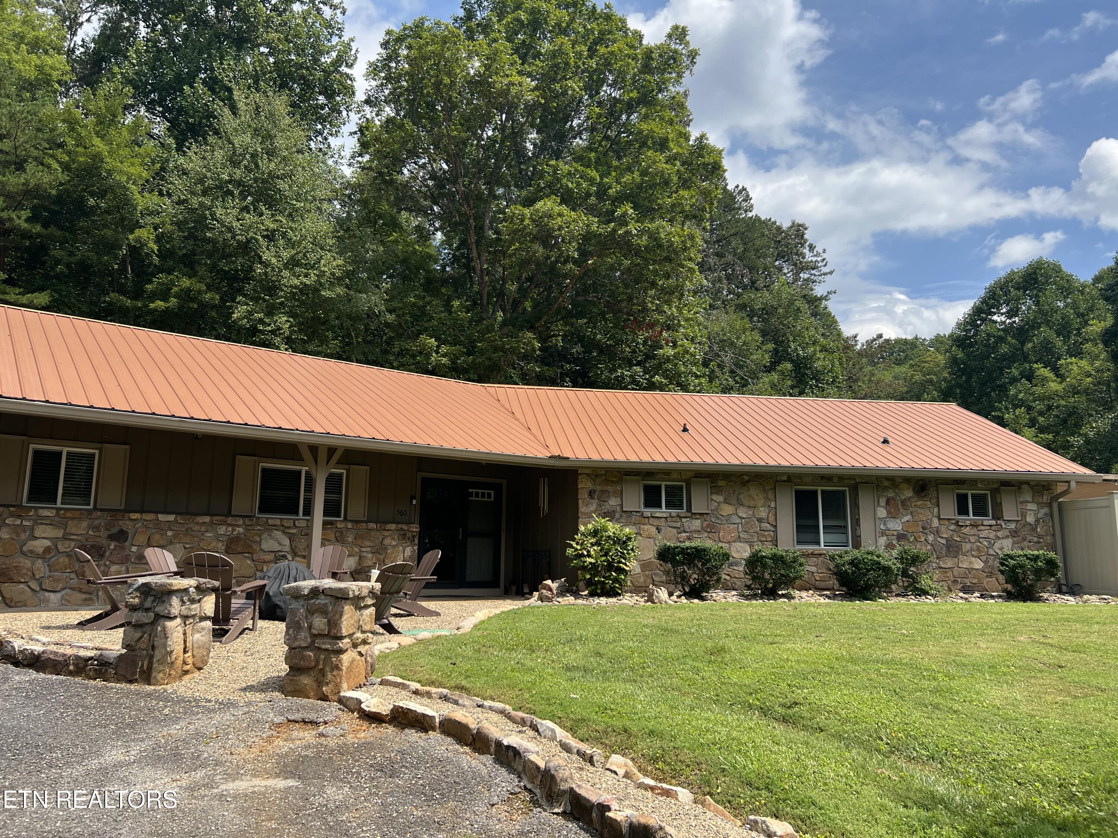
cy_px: 419
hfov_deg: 67.3
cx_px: 559
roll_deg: -0.8
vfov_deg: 53.1
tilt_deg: +7.5
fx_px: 840
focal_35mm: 26
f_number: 1.5
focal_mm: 5.7
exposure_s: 1/2915
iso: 50
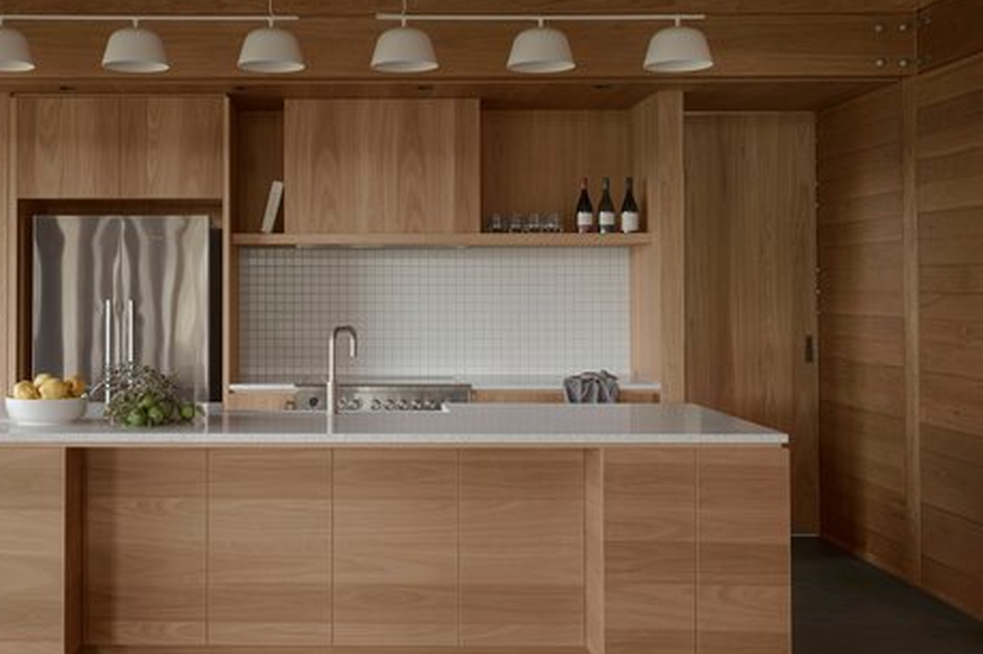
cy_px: 267
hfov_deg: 41.3
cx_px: 316
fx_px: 1282
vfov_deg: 28.6
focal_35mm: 47
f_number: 8
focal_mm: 27
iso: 200
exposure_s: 1/5
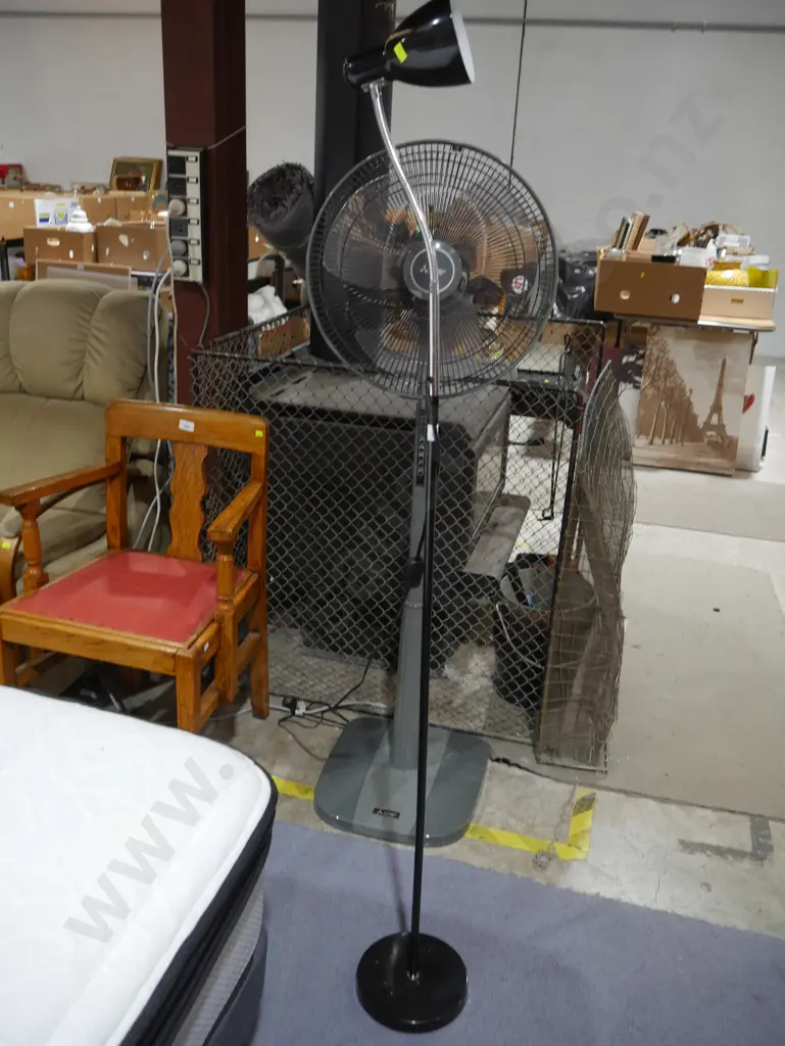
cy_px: 523
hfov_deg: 46.8
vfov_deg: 59.9
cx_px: 392
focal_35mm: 30
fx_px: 906
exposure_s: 1/60
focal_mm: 15
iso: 400
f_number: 3.6
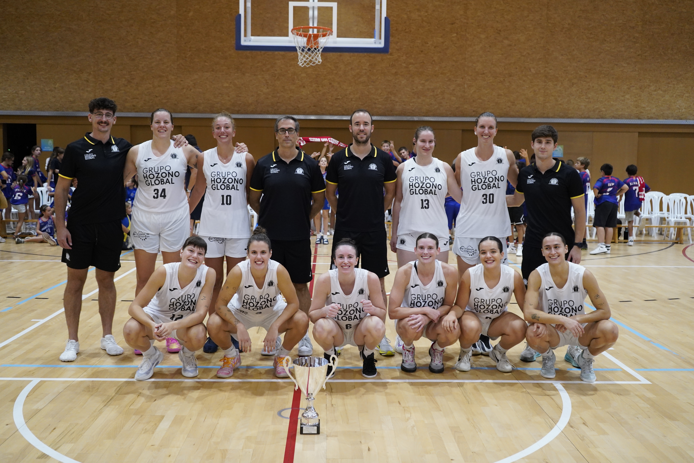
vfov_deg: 35.9
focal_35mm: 37
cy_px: 232
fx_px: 713
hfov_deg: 51.9
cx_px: 347
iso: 5000
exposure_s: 1/400
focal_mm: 37
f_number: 4
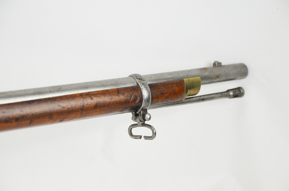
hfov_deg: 18.2
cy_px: 96
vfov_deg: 12.1
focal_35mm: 112
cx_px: 144
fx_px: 901
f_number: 5.3
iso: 560
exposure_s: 1/250
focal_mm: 75
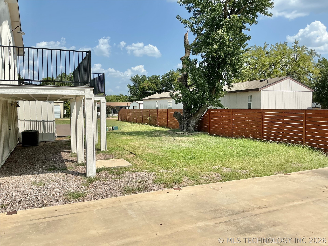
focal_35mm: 29
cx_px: 164
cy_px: 123
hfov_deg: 61.7
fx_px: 275
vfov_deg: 48.2
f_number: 1.8
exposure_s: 1/2801
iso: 25
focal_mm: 3
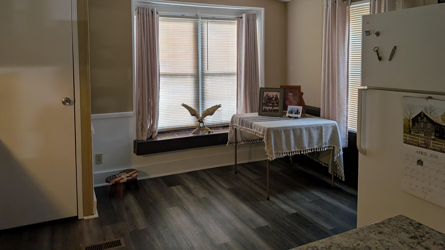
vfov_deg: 42.2
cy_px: 78
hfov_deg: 69.9
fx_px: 319
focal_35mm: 27
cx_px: 224
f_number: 1.7
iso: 87
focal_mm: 4.53
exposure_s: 1/24
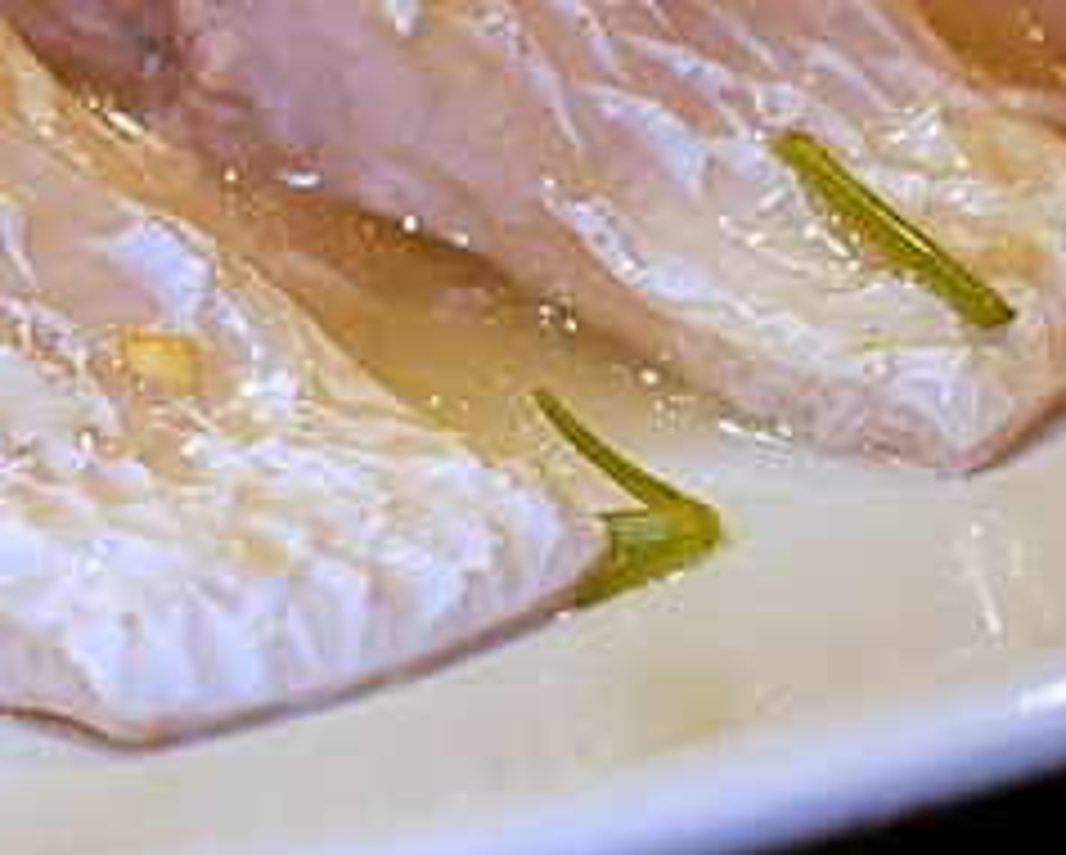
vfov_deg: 7.5
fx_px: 6505
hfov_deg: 9.0
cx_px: -774
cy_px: -182
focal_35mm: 206
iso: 200
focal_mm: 25
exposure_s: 1/500
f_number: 2.2
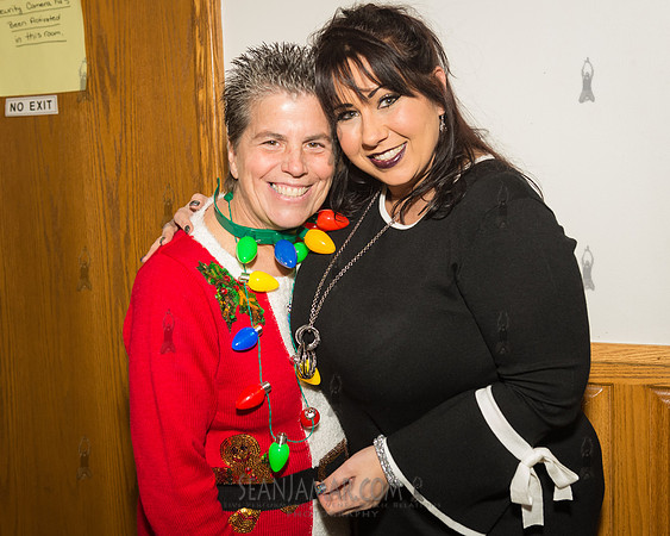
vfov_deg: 30.5
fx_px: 981
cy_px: 268
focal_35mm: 50
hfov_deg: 37.7
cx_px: 327
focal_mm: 44
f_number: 4
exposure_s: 1/320
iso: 1600
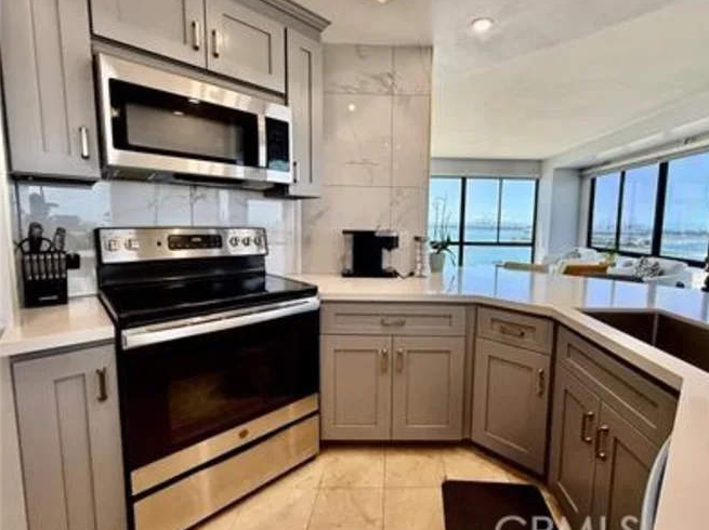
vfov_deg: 78.0
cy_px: 255
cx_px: 404
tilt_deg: -5.6
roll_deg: -1.0
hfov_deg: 94.0
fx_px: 327
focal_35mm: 16
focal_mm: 2.22
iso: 64
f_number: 2.2
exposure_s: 1/153
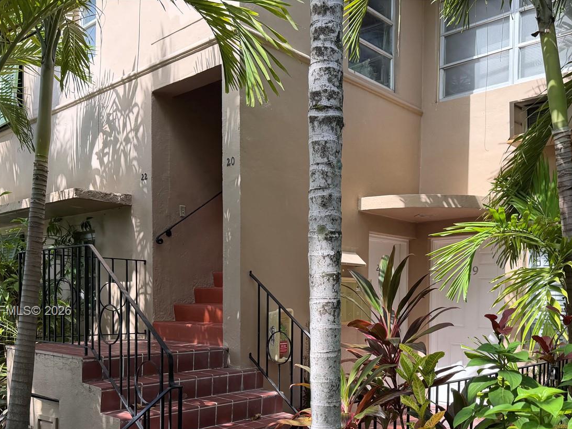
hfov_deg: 52.4
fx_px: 578
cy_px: 312
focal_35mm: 35
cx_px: 326
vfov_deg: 39.8
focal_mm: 6.76
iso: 100
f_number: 1.78
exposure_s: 1/888
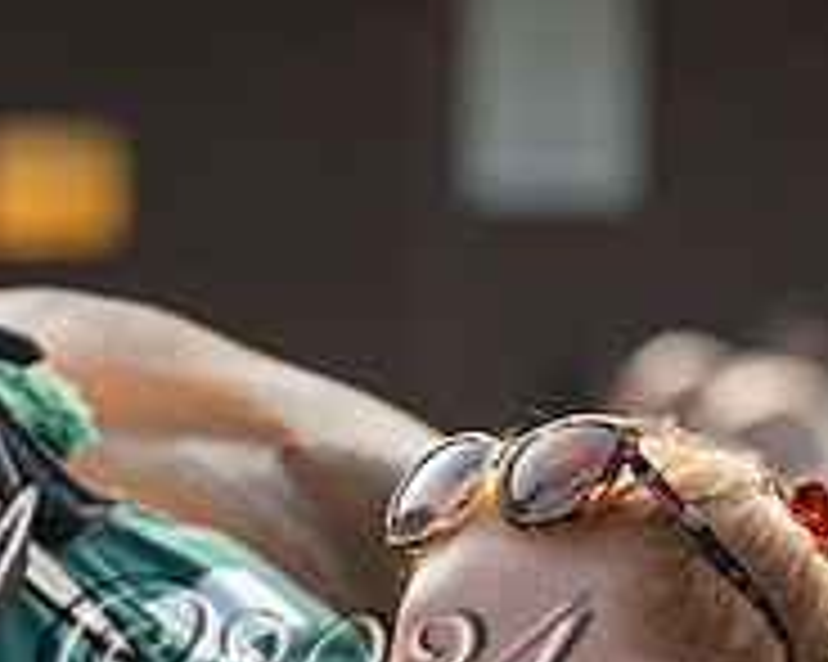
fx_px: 17071
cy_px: 504
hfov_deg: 2.8
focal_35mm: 697
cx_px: 266
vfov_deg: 2.2
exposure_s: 1/500
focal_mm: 135
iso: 80
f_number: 4
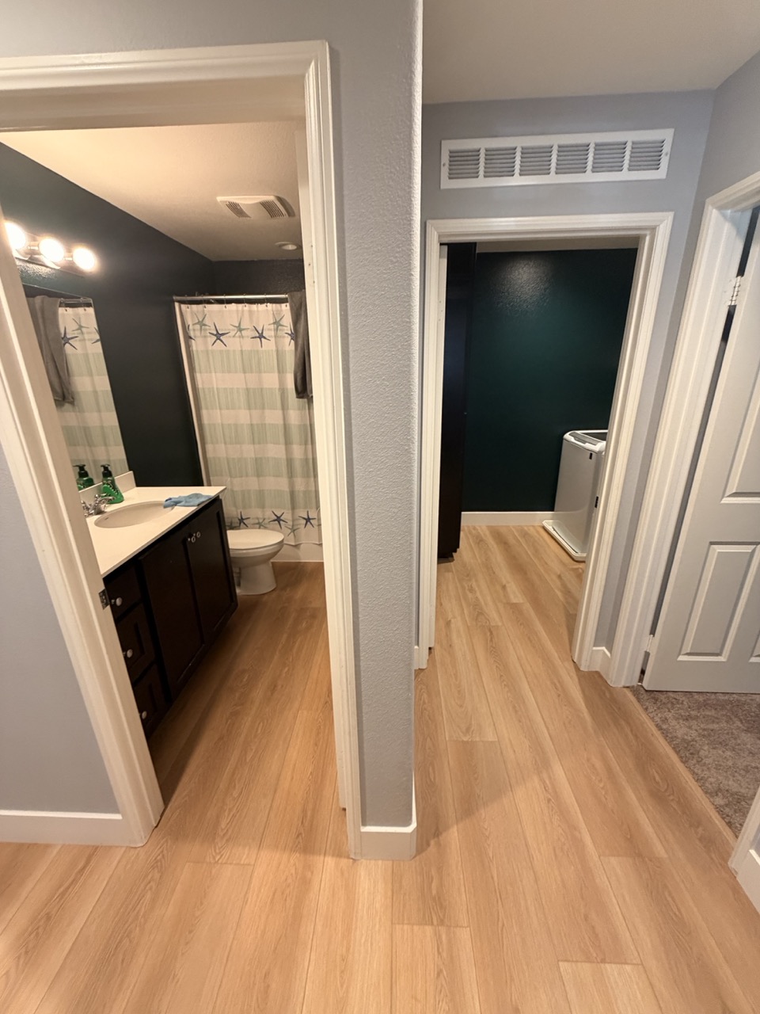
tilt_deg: -19.2
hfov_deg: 85.7
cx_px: 380
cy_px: 507
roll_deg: +2.1
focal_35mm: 14
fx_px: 410
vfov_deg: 102.1
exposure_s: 1/60
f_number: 2.2
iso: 250
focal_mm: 2.22
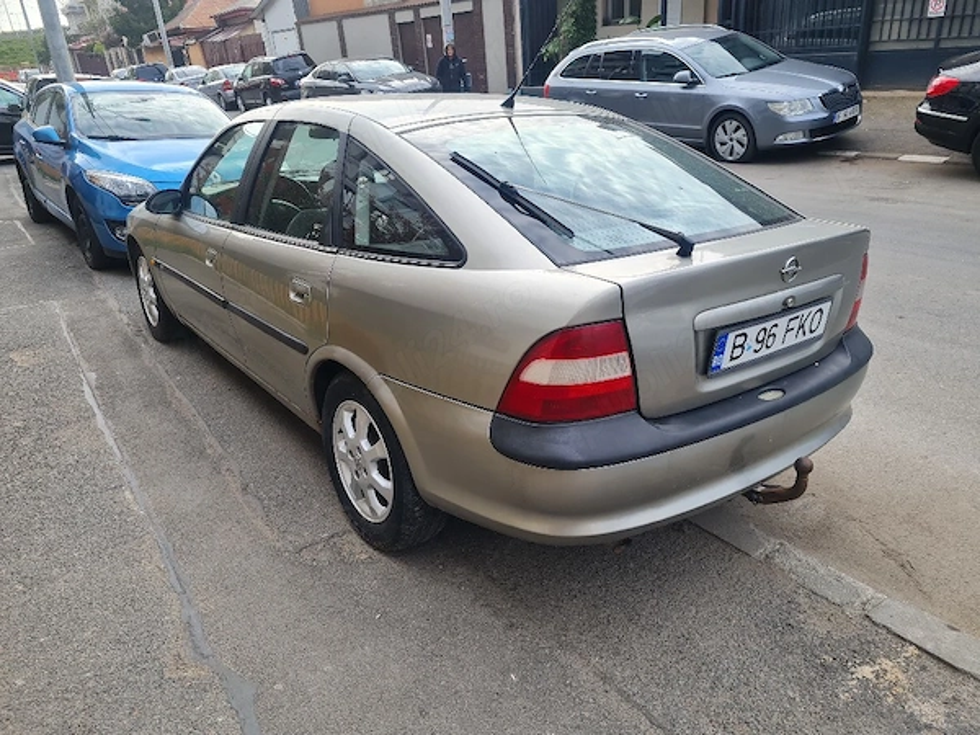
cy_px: 368
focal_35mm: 26
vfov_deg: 53.1
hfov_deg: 67.3
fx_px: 736
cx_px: 490
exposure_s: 1/455
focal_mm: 5.4
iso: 50
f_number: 1.8
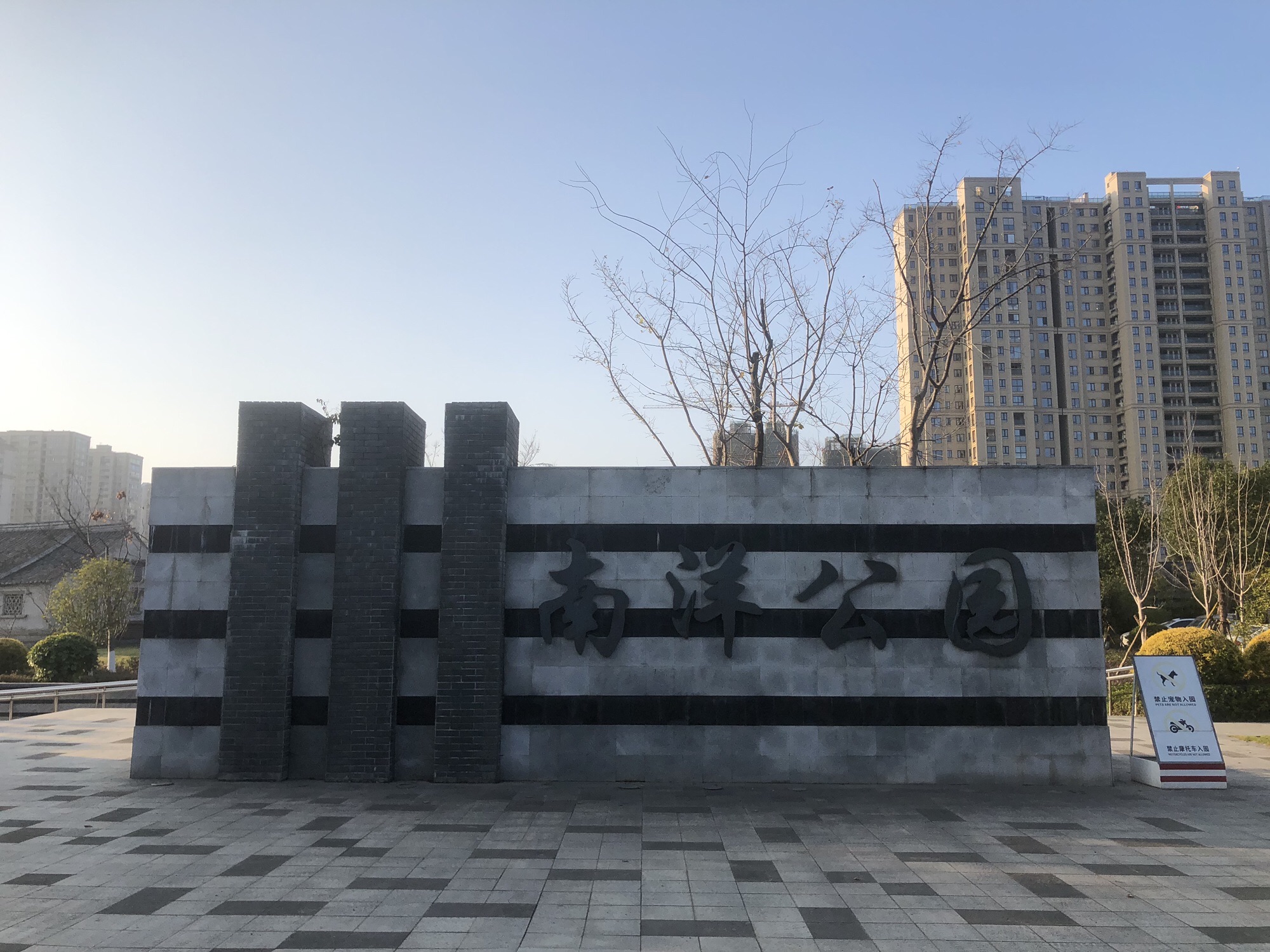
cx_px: 635
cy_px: 476
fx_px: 1027
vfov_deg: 49.7
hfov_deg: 63.4
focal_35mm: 28
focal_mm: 4
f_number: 1.8
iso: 20
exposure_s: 1/1372
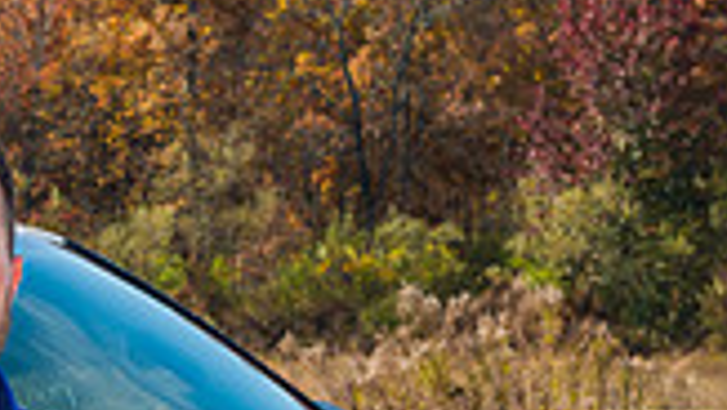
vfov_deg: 7.4
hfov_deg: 12.5
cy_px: 504
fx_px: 3164
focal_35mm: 164
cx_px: -339
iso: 100
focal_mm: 42
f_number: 11
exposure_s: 1/200
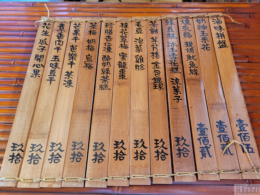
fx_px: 195
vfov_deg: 53.1
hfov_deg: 67.3
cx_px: 130
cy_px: 98
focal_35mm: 26
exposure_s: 1/40
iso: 320
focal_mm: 5.4
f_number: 1.8
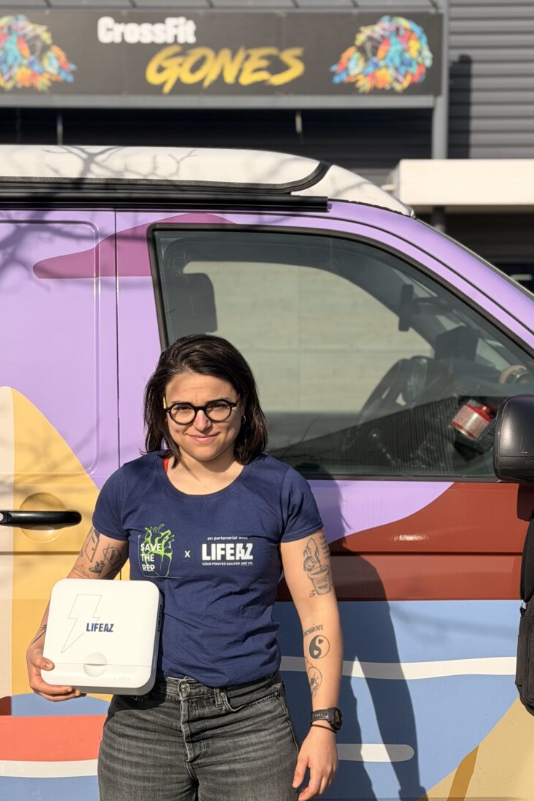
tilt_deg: -3.0
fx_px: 1513
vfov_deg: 29.7
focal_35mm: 68
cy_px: 415
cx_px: 254
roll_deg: -0.5
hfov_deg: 20.0
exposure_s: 1/6024
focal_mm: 6.76
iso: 64
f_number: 1.78
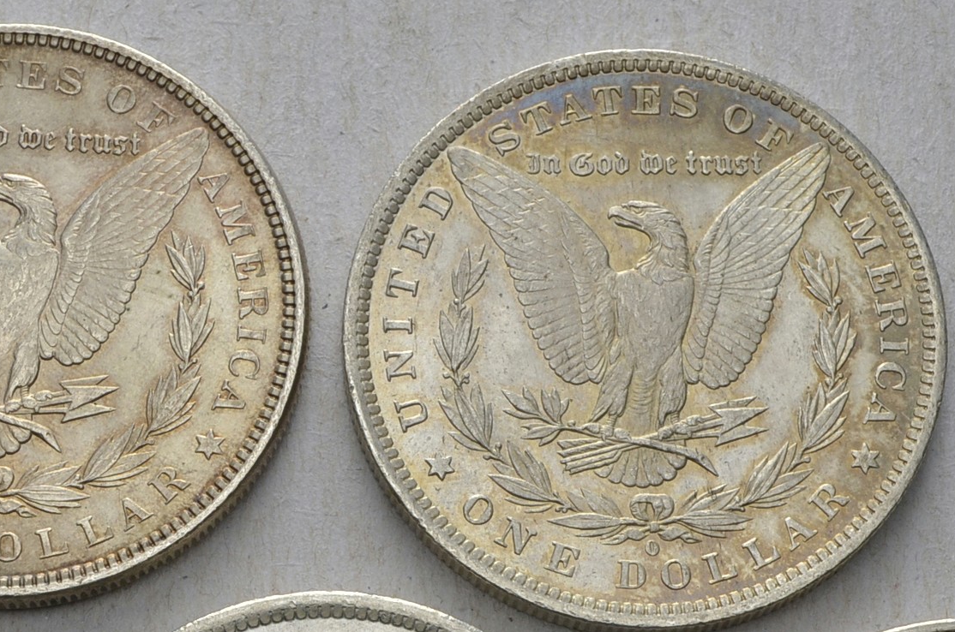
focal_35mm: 116
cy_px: 643
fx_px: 3074
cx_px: 323
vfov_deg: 11.6
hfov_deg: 17.6
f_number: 14
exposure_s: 1/250
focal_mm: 35
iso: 400
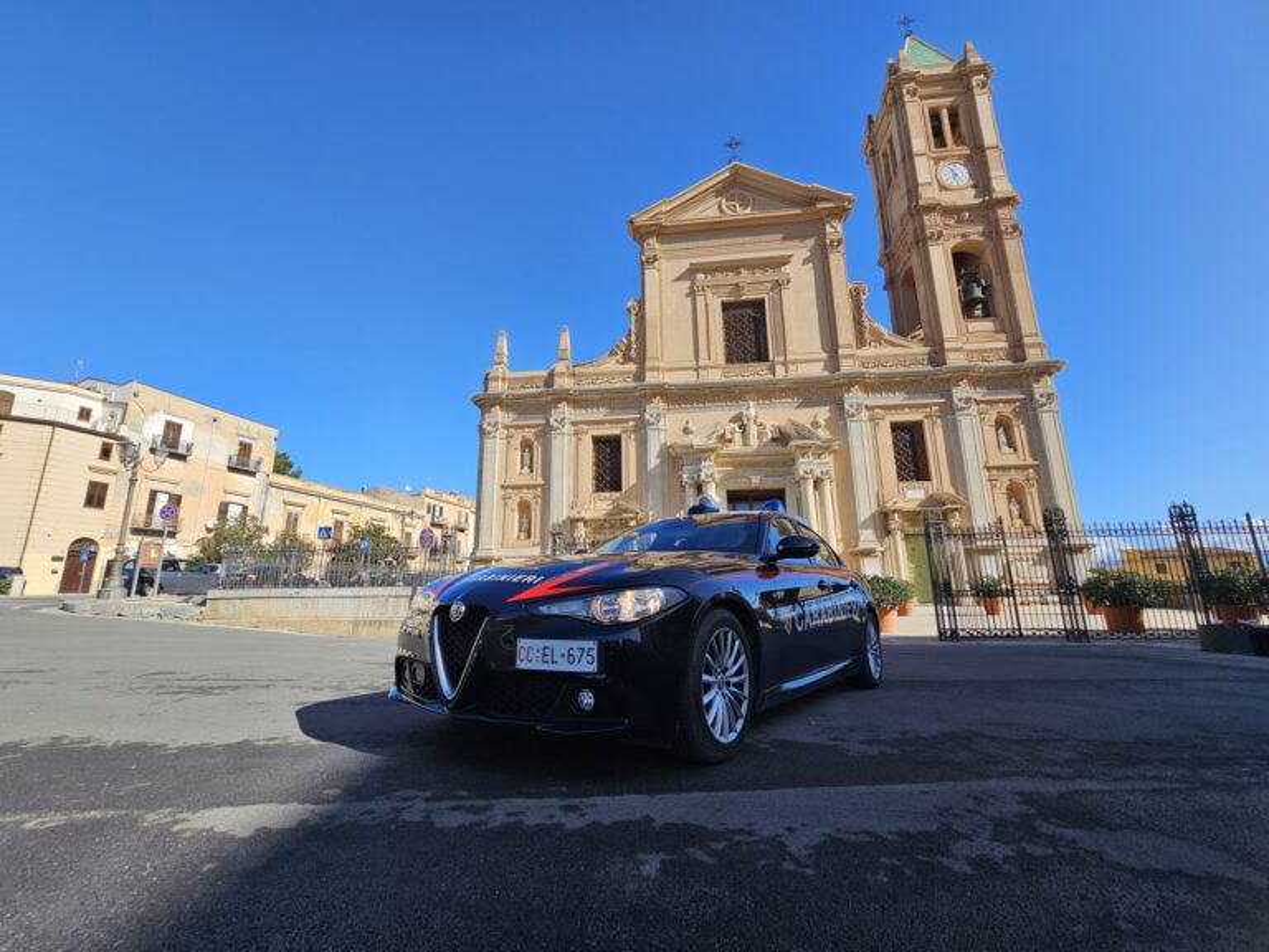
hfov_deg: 106.2
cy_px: 476
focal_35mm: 13
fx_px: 477
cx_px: 634
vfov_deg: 89.9
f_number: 2.2
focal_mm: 2.2
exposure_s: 1/2038
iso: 50
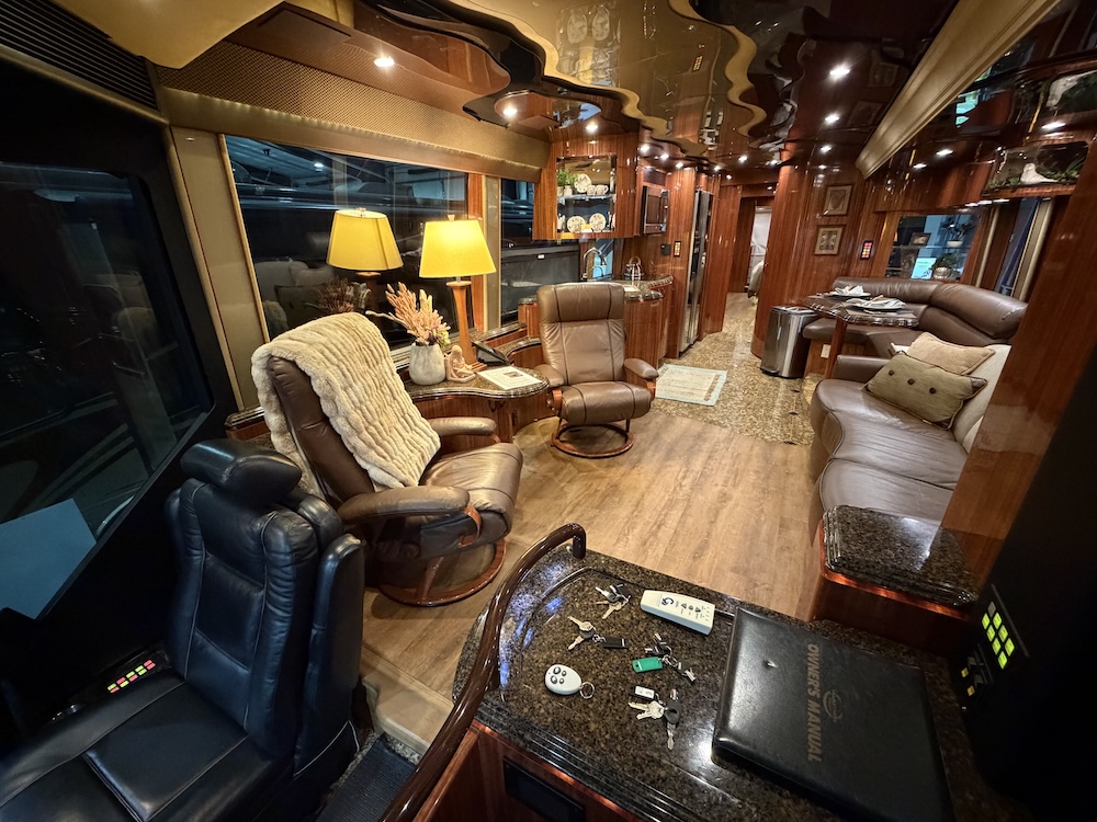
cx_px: 548
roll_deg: +1.4
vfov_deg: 85.7
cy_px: 411
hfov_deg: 102.1
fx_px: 444
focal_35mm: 14
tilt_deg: -22.3
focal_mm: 2.22
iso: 1000
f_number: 2.2
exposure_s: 1/40
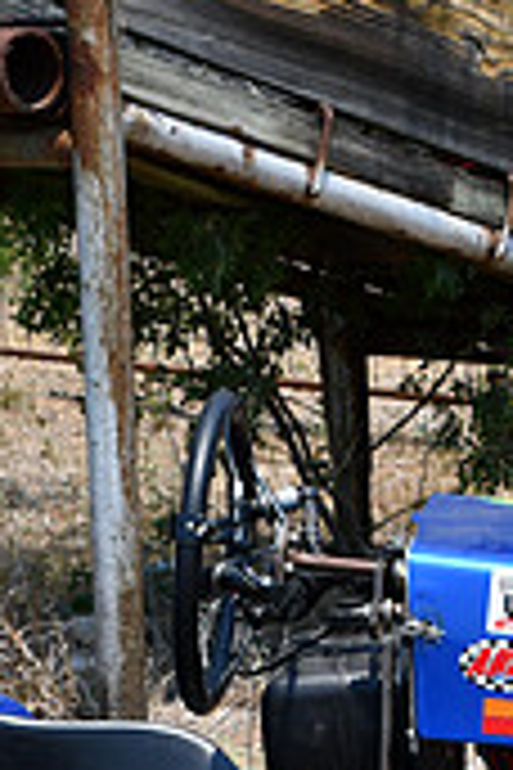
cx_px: 392
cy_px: 808
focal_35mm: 163
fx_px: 3484
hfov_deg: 8.4
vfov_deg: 12.4
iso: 100
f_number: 9
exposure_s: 1/320
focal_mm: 32
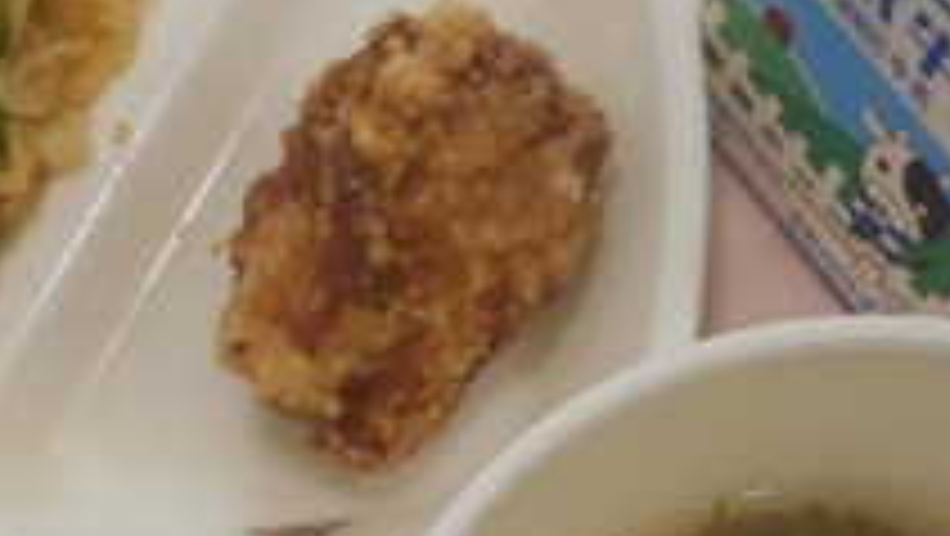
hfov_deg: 26.2
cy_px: 599
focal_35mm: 80
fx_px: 2016
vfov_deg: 14.7
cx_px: 232
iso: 160
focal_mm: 4.5
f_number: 3.7
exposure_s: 1/30
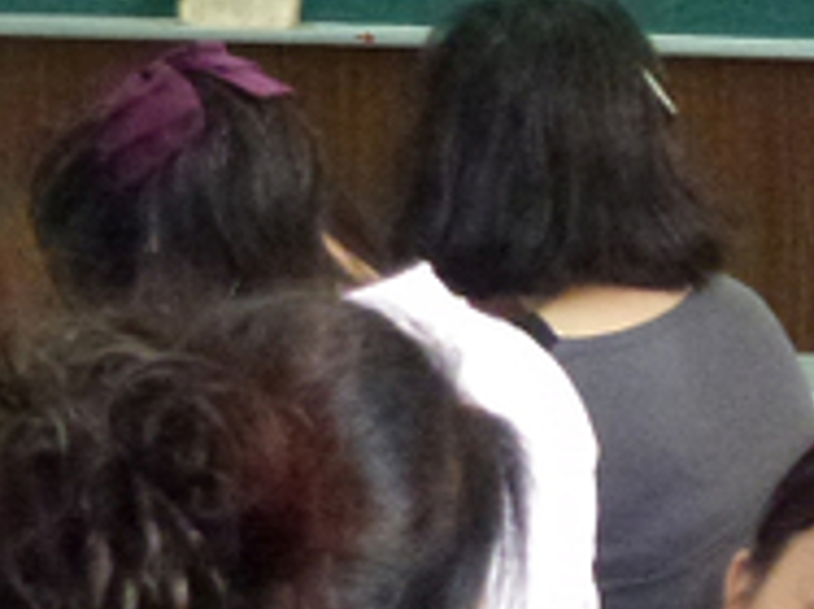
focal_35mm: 360
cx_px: 1506
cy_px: 80
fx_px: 8460
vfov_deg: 4.1
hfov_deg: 5.4
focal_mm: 16
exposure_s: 1/60
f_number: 4.9
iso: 1000
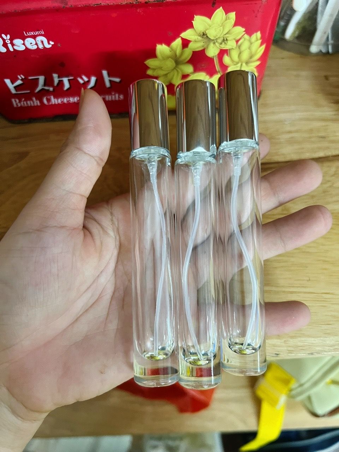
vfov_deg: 67.3
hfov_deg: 53.1
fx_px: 339
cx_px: 170
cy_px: 226
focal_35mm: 26
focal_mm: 5.7
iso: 320
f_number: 1.5
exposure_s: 1/50
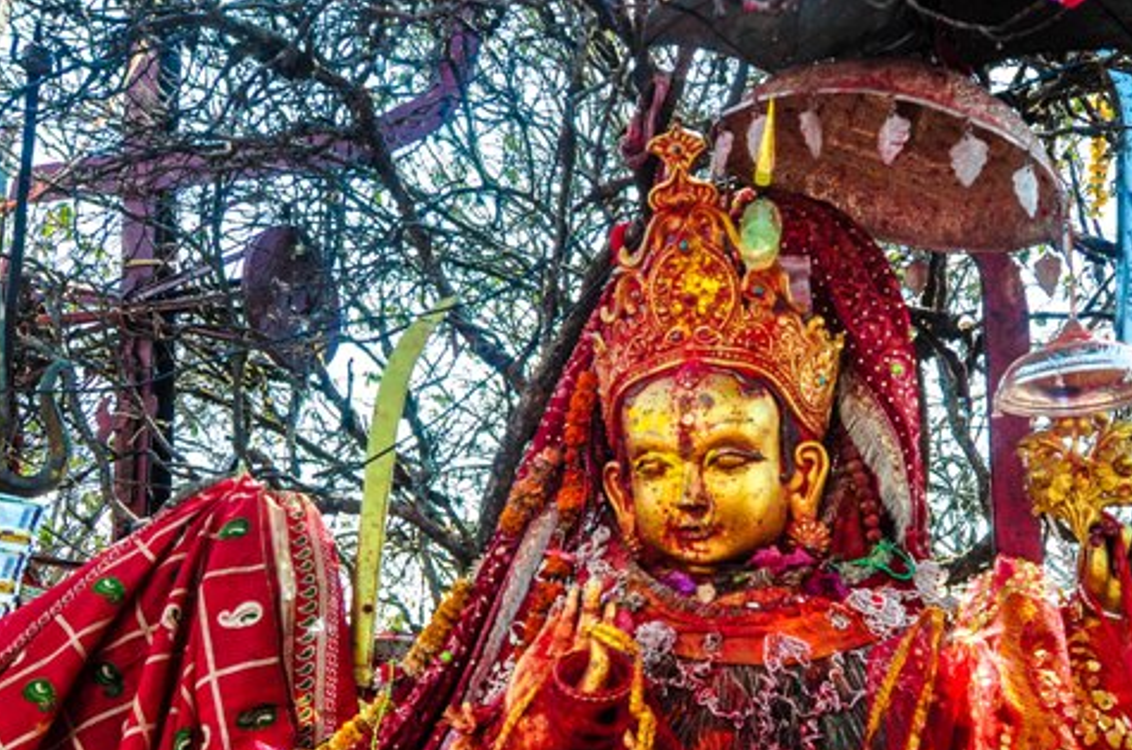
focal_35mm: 33
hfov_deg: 56.7
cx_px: 724
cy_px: 611
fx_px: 1031
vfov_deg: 38.4
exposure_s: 1/160
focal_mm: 13
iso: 200
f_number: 6.3
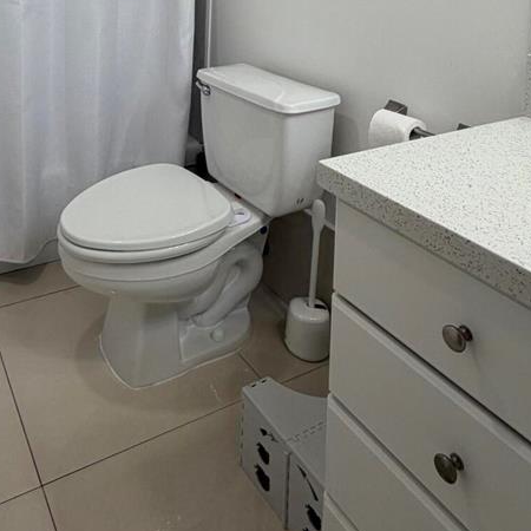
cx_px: 143
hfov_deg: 48.1
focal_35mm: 33
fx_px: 573
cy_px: -28
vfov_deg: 41.5
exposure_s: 1/120
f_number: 2.2
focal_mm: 2.22
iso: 50
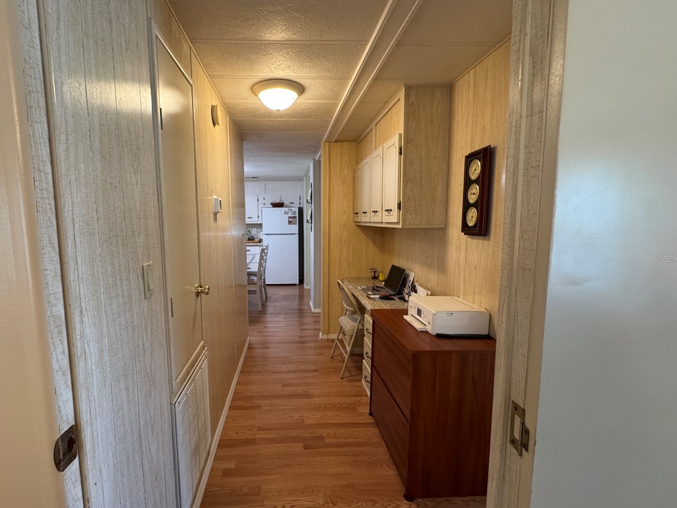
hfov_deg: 90.6
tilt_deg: -7.1
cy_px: 258
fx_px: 332
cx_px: 296
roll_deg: +0.5
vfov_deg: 74.7
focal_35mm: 17
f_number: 2.2
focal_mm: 2.22
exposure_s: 1/60
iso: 320
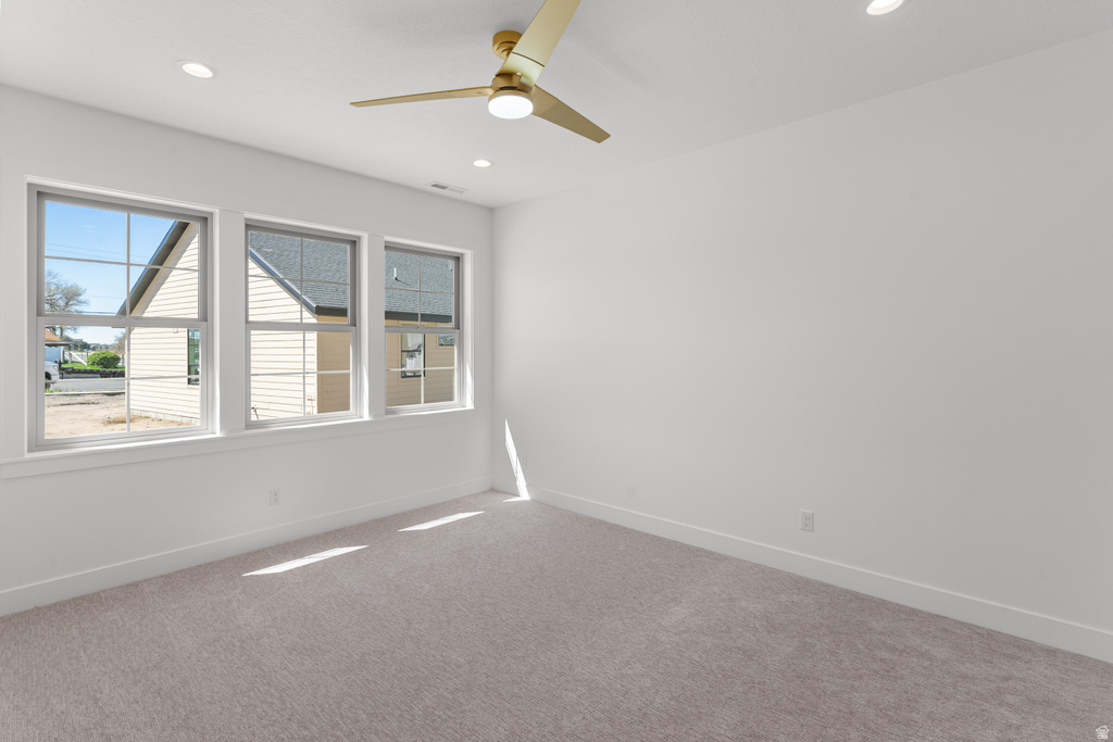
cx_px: 556
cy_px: 371
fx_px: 495
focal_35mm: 16
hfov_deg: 96.7
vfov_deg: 73.8
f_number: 9
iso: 400
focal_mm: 16
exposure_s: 1/15
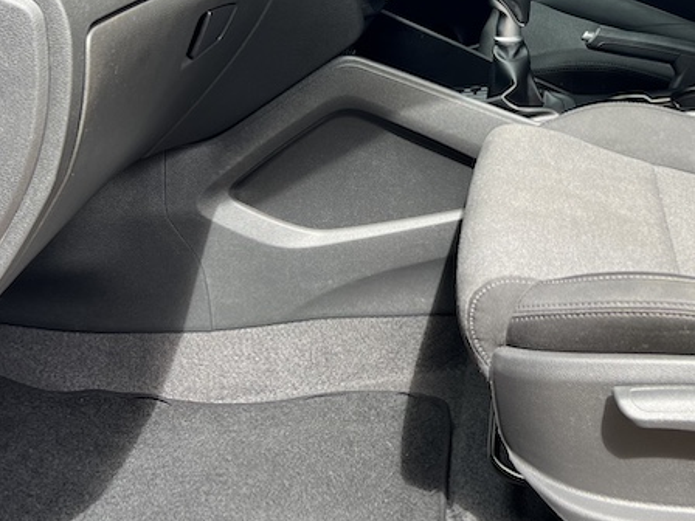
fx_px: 1164
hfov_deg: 32.5
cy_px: 19
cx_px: 540
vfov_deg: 24.3
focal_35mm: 58
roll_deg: +0.4
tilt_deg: -14.0
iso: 40
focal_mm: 5.7
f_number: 1.5
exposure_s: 1/256
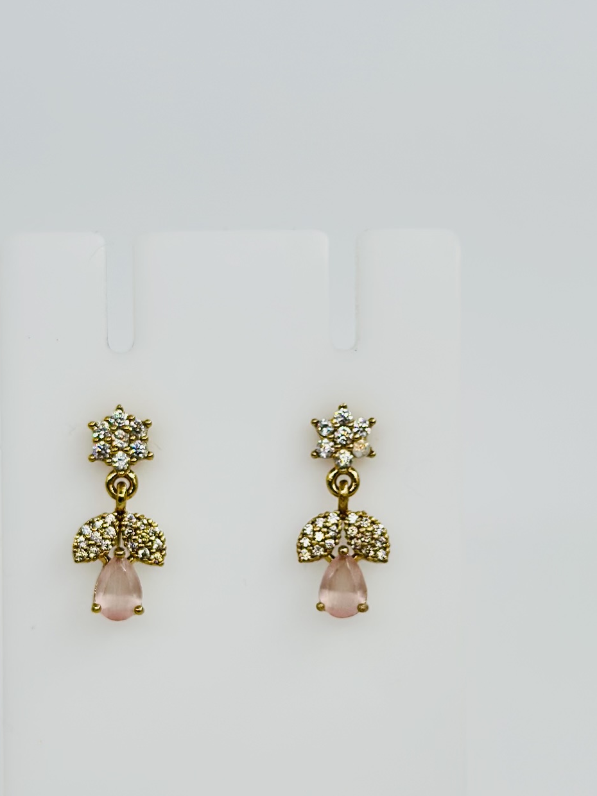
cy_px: 472
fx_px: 1795
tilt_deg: -22.0
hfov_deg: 18.9
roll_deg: -1.3
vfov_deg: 25.0
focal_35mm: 78
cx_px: 238
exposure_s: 1/1171
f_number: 1.78
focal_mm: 6.86
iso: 80
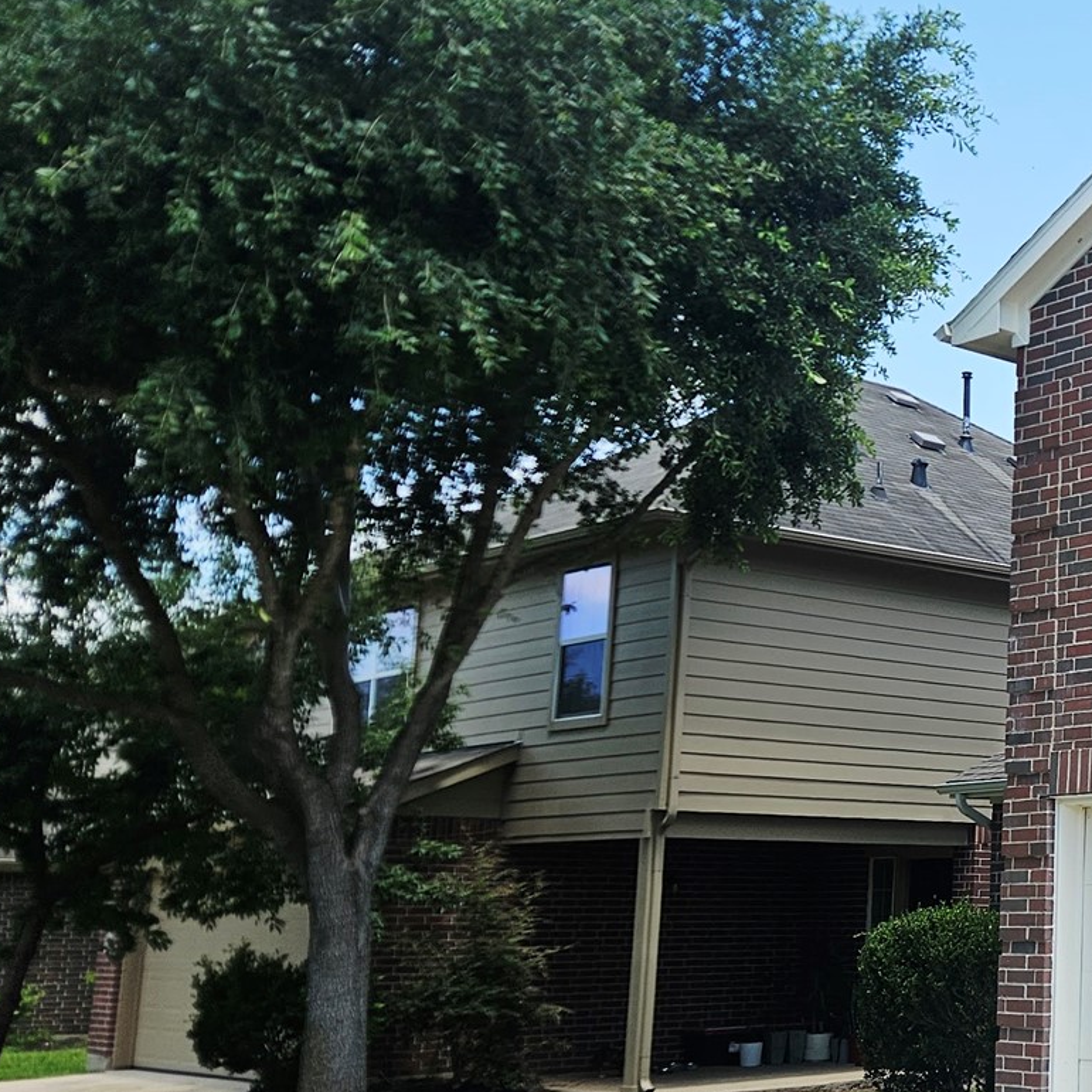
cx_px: 1317
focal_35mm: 54
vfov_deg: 31.6
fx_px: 1927
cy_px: 603
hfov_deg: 27.7
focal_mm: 5.4
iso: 25
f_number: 1.8
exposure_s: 1/1225
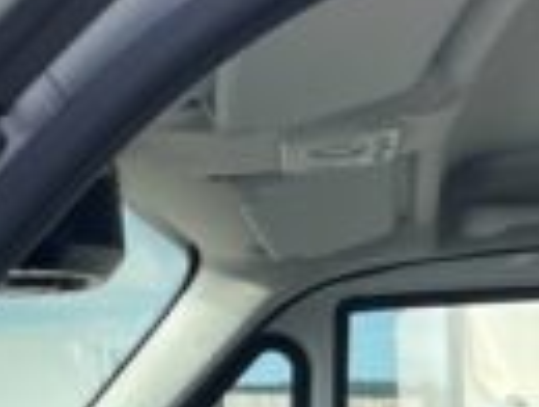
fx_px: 1872
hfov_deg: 15.4
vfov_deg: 11.4
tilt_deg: -10.4
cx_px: 755
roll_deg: +0.0
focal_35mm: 120
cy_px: 752
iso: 32
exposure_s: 1/662
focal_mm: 4.2
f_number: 1.6
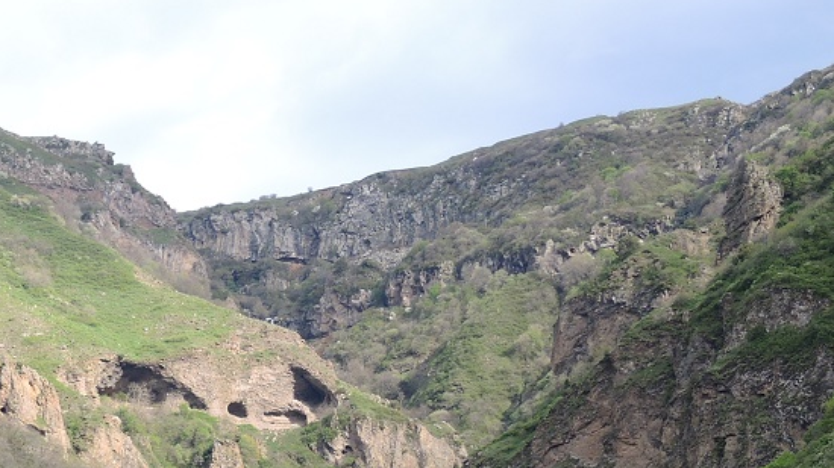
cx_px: -152
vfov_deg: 10.1
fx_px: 2631
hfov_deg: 17.2
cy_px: 515
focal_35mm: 119
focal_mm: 9.9
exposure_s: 1/400
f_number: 2.5
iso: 80
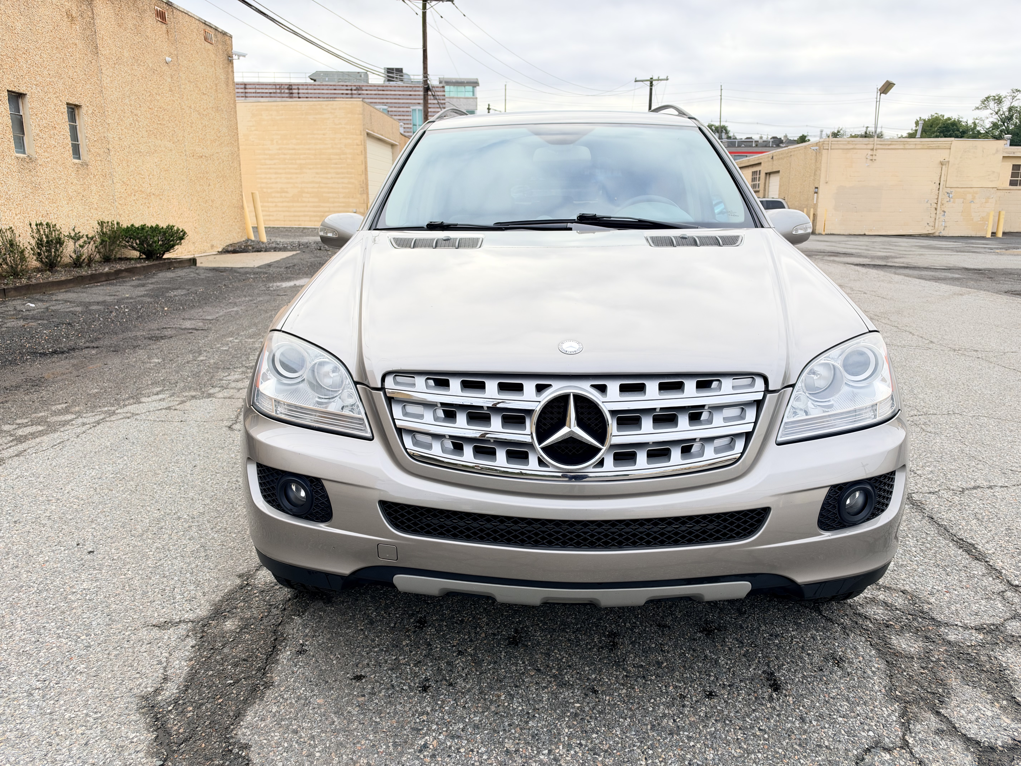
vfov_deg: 56.8
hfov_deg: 71.6
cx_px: 510
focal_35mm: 24
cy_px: 383
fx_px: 708
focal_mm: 6.93
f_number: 1.8
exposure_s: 1/928
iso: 100
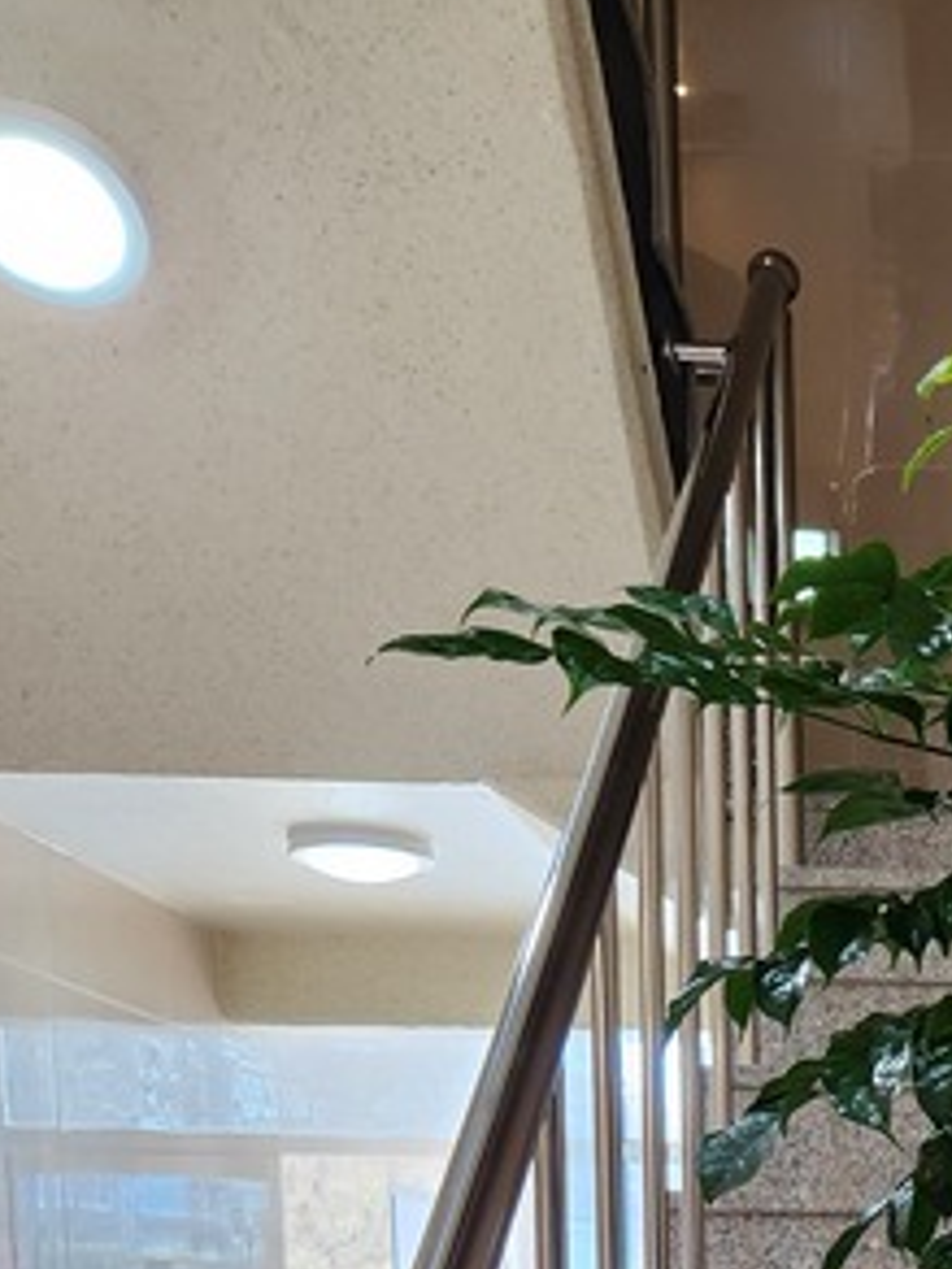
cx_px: 1287
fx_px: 2310
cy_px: 1625
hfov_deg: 20.9
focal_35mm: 63
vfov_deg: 26.4
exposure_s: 1/120
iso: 200
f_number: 1.8
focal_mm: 5.4
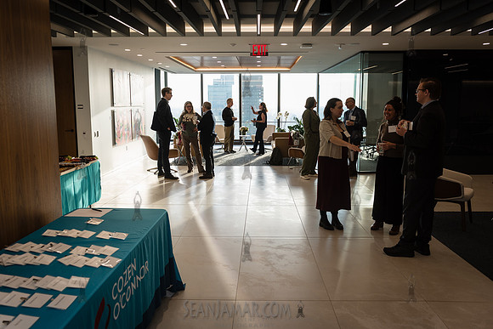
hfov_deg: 63.1
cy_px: 151
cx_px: 251
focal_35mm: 29
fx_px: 402
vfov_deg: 44.5
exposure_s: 1/160
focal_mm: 27
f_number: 4
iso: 250
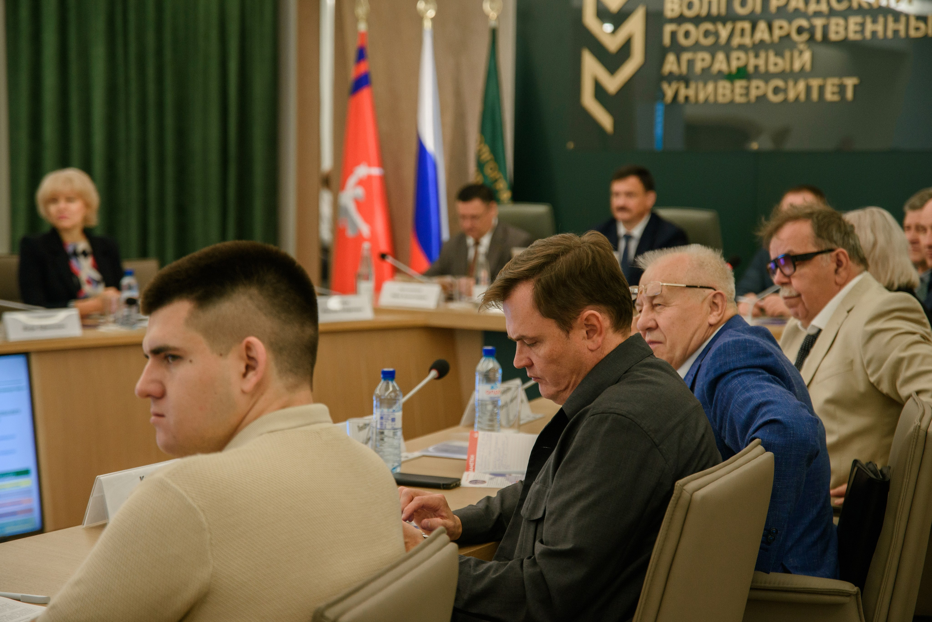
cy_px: 311
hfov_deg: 27.3
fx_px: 1918
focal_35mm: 74
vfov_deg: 18.4
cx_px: 466
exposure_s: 1/400
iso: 1600
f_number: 3.5
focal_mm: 70
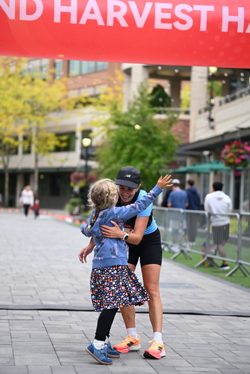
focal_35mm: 90
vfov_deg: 22.6
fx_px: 937
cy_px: 187
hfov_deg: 15.2
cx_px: 125
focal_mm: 90
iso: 640
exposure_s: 1/2000
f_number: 2.8
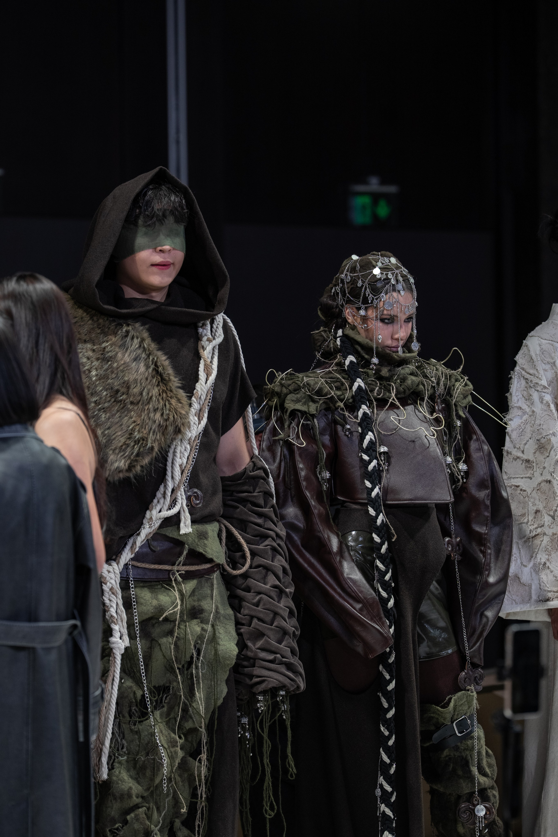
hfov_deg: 7.6
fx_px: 4213
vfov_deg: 11.3
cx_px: 279
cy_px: 418
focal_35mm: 181
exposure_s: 1/200
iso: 200
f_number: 4.5
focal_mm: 181.2
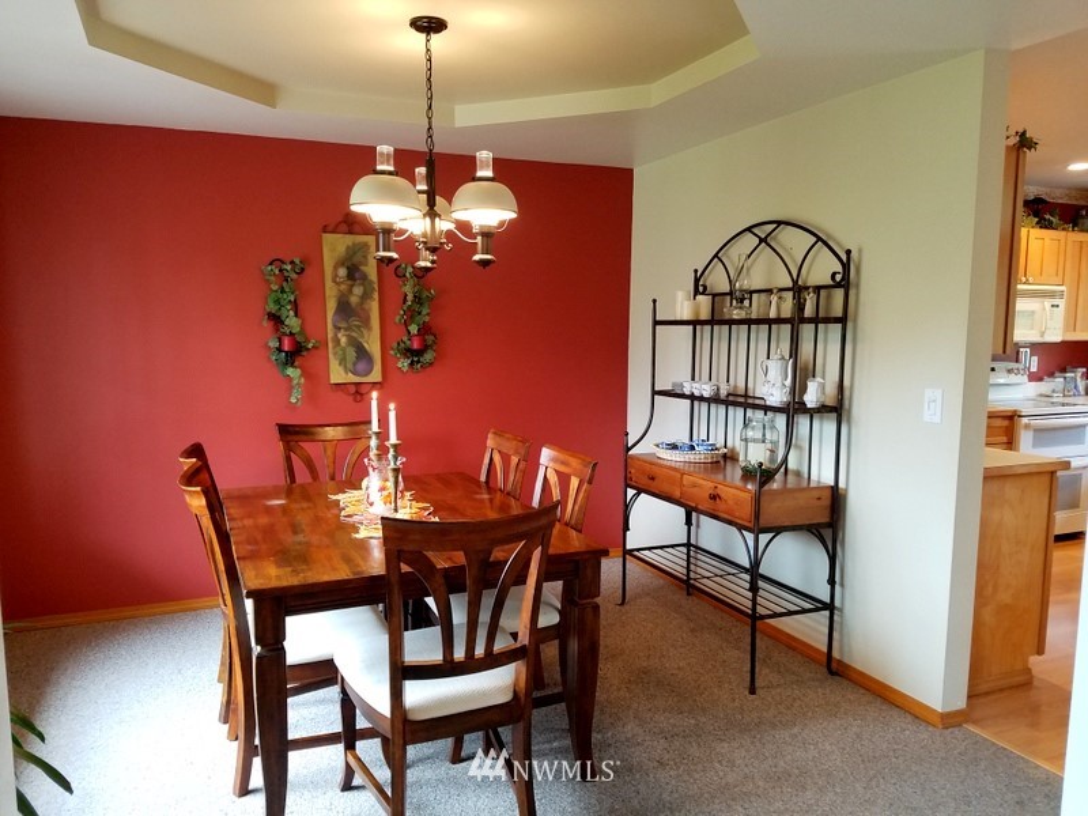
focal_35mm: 26
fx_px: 817
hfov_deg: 67.3
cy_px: 408
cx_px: 544
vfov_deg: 53.1
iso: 160
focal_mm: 4.2
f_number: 1.7
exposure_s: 1/30
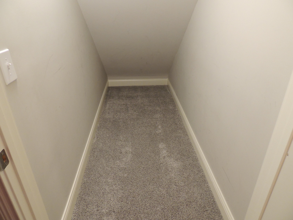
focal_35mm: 24
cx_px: 146
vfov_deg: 56.8
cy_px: 110
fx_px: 203
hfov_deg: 71.6
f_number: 3
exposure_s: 1/20
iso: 400
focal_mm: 4.3
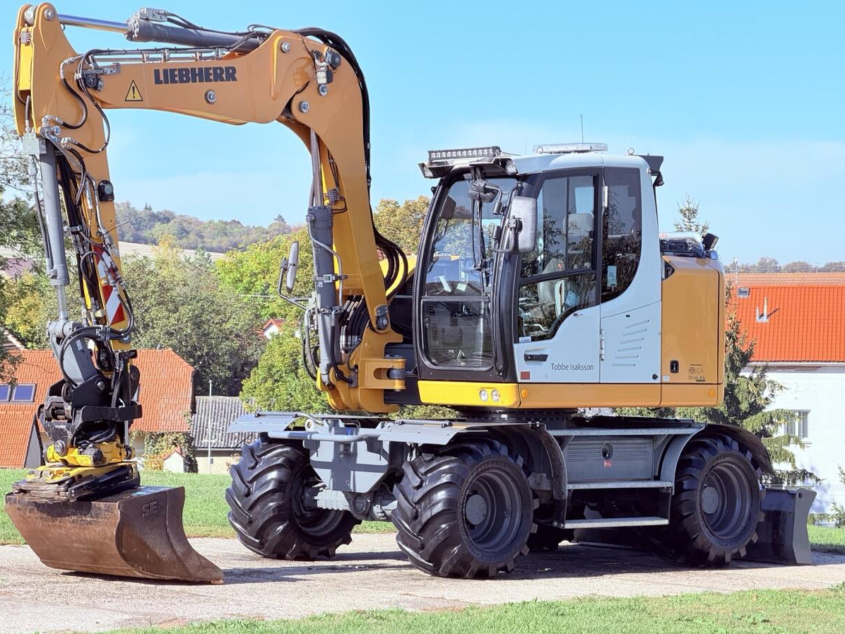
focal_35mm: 107
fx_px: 2612
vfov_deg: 13.8
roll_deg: +0.7
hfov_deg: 18.4
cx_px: 415
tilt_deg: +0.3
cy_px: 317
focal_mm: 16.89
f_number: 2.8
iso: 40
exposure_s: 1/638
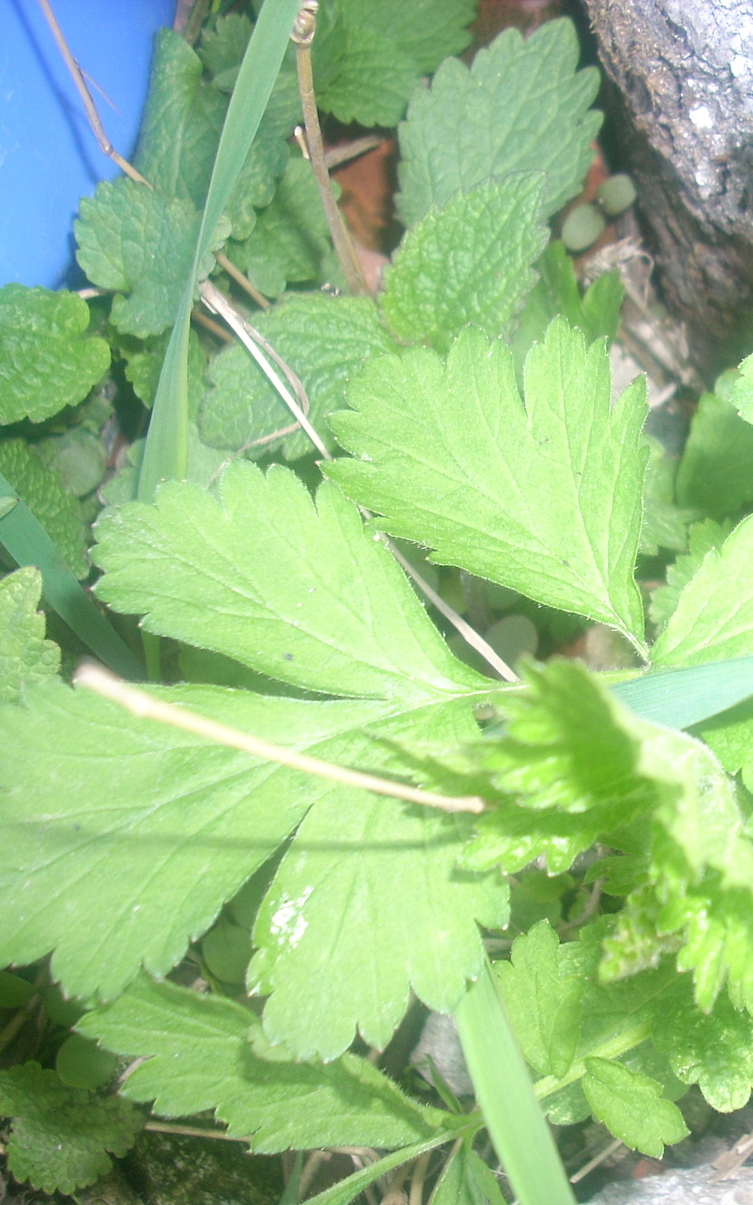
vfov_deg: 38.2
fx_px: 1741
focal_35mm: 53
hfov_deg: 23.2
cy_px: 606
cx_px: 785
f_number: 2.8
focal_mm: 6.2
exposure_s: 1/30
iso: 64
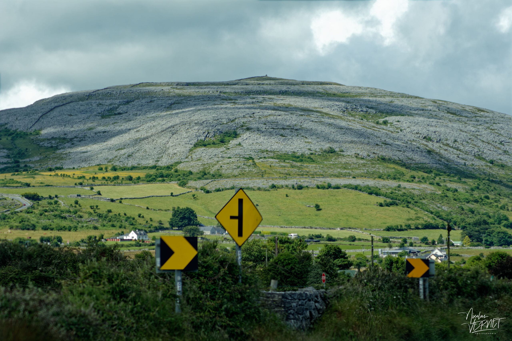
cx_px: 256
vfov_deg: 7.6
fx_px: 2559
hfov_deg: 11.4
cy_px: 170
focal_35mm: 180
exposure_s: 1/1000
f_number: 8
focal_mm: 120
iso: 450
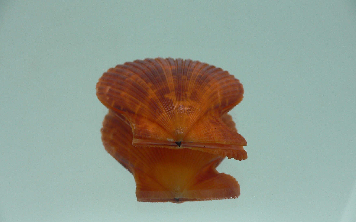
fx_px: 369
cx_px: 176
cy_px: 118
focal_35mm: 38
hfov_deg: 51.5
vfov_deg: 33.6
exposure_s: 1/60
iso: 100
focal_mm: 4.6
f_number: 2.8
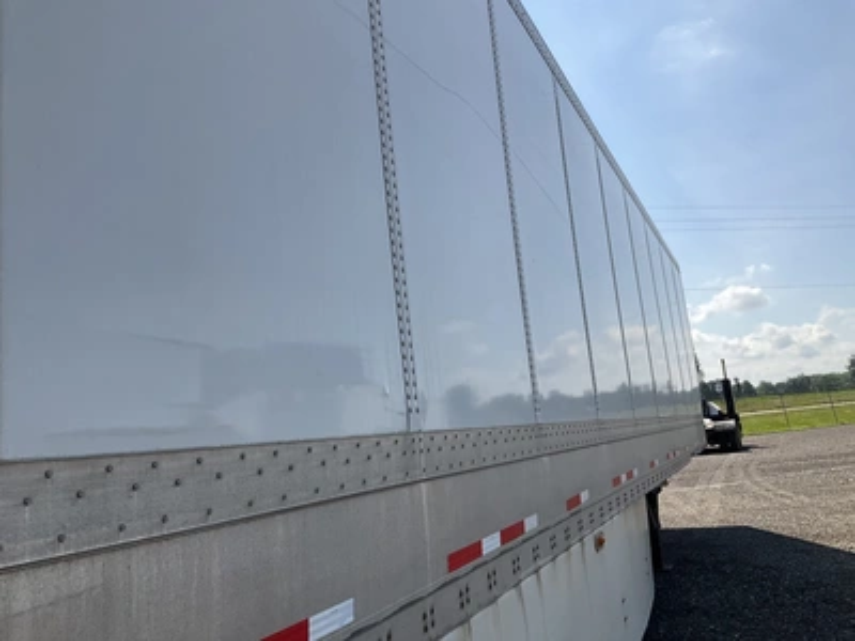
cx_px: 428
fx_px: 716
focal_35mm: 29
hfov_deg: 61.7
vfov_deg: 48.2
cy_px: 320
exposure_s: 1/1984
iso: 25
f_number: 1.8
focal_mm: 3
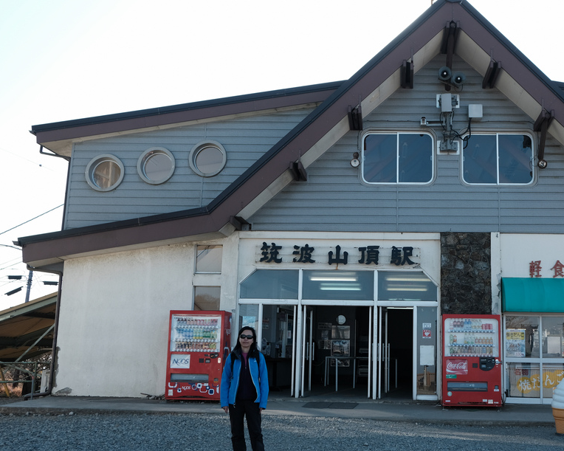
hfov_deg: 42.5
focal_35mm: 43
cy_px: 228
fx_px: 718
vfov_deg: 34.9
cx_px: 365
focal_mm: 23
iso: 200
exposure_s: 1/450
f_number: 4.5
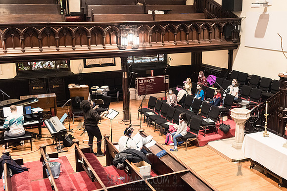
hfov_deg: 45.0
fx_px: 344
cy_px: 89
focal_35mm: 43
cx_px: 171
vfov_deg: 31.0
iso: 4000
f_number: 3.5
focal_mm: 35
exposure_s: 1/125
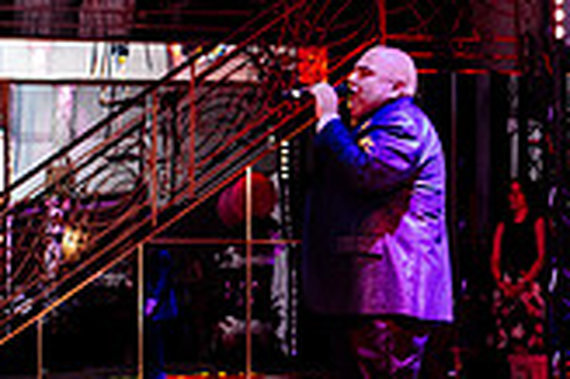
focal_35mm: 124
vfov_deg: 11.0
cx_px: 421
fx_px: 1961
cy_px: 172
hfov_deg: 16.5
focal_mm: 35
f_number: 2.8
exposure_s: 1/200
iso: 2500
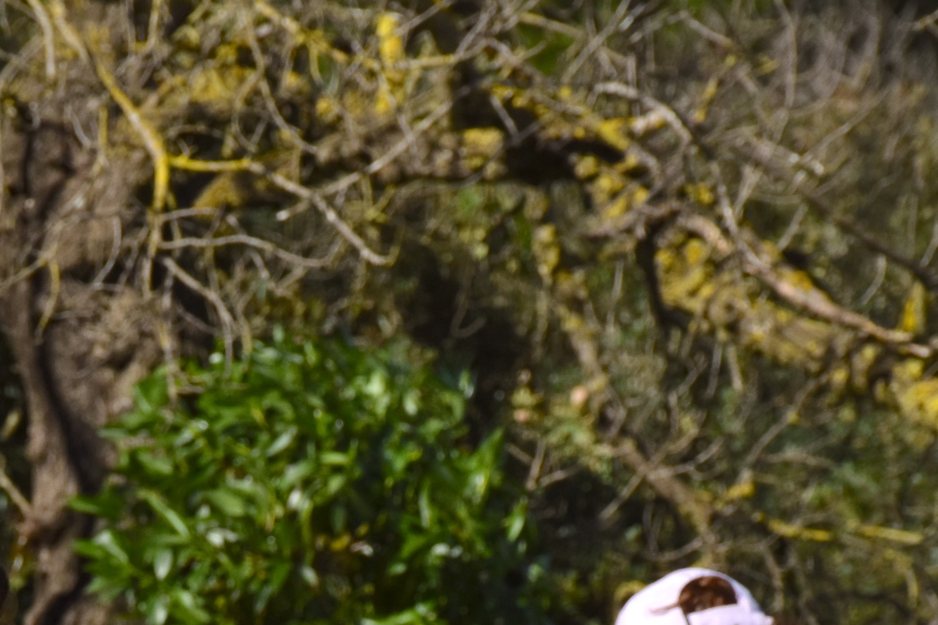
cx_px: 156
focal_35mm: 366
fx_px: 9547
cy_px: 774
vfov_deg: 3.7
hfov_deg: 5.6
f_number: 8
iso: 360
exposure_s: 1/2000
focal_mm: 85
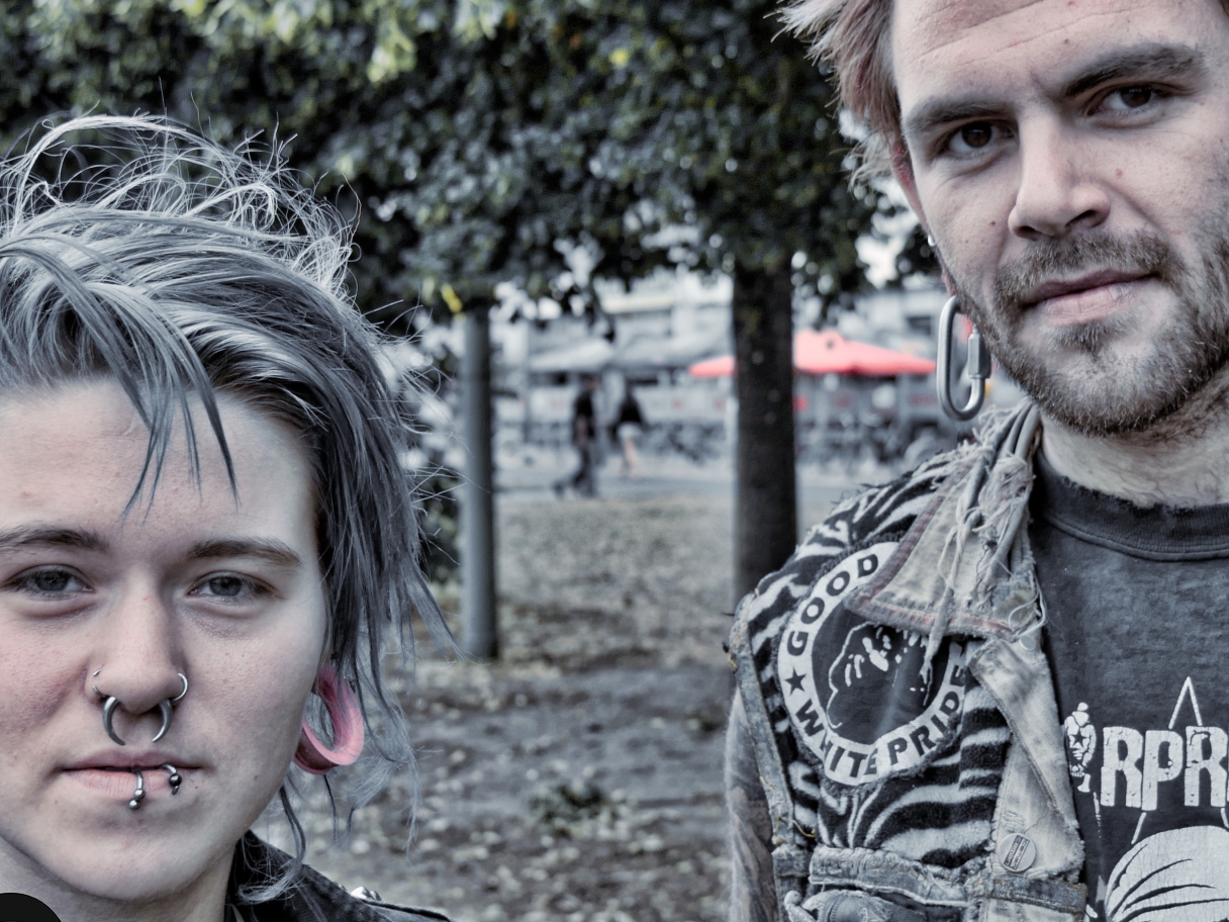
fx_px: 2272
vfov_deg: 22.9
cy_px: 432
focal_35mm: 64
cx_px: 823
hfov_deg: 30.0
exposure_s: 1/160
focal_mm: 19
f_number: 3.8
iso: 200
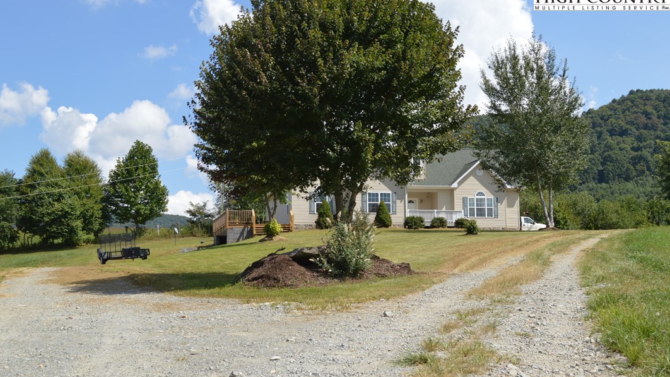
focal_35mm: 45
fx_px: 799
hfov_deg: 45.5
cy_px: 205
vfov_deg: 26.5
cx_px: 328
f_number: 8
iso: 100
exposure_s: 1/200
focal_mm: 28
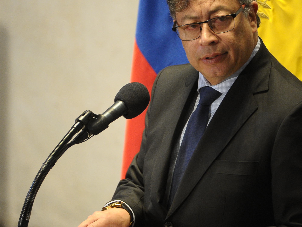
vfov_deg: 1.8
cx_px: 131
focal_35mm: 815
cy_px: 99
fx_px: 7110
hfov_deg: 2.4
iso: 3200
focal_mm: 400
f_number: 4
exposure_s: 1/125
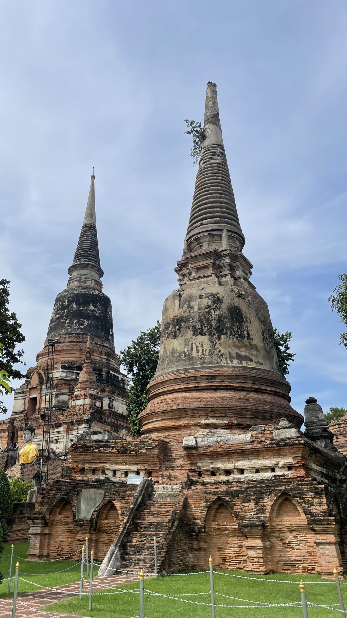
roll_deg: +0.8
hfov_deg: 40.0
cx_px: 142
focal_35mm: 29
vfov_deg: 66.1
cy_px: 314
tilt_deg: +25.2
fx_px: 474
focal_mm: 4.2
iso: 32
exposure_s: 1/5556
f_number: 1.6
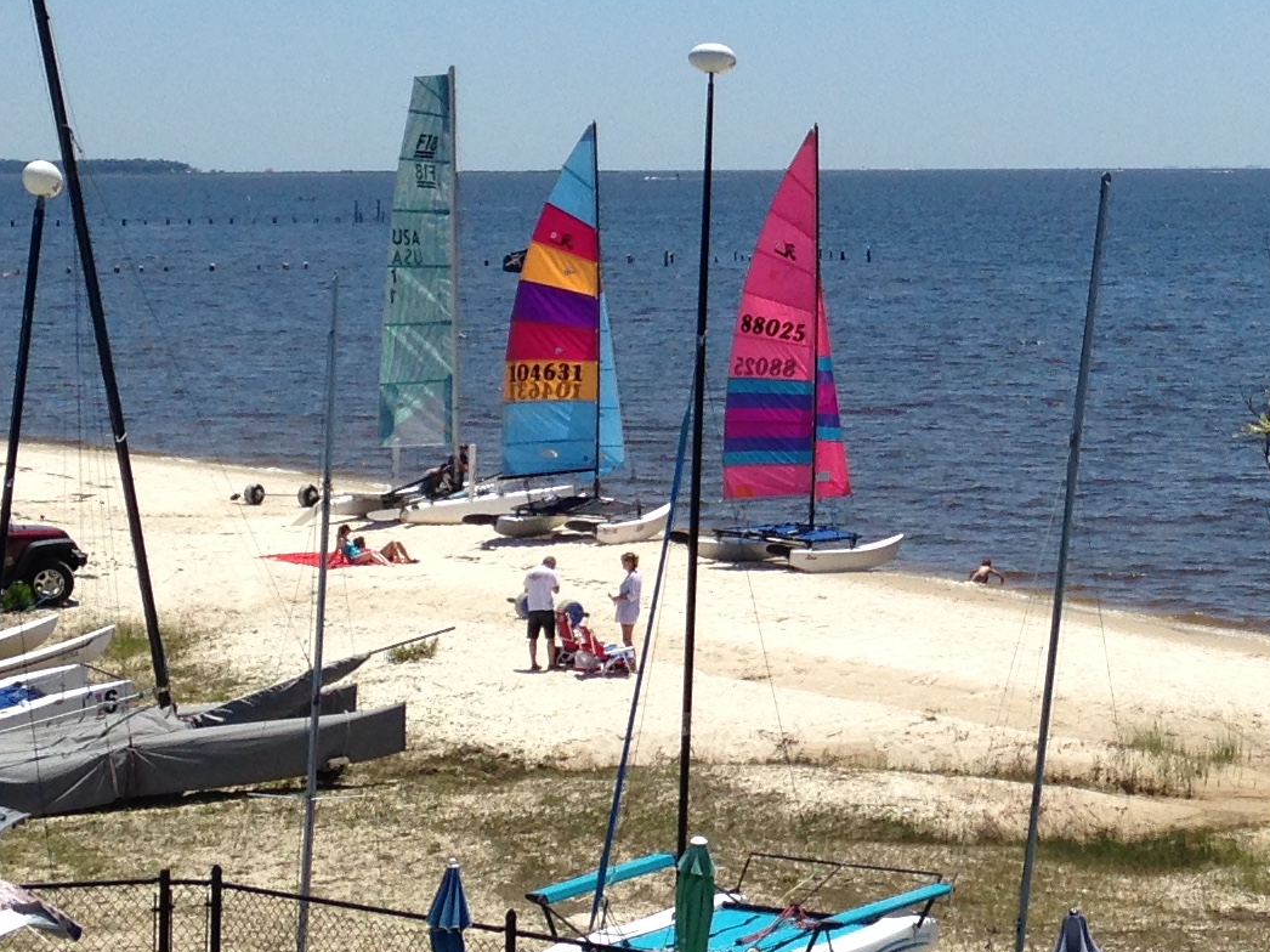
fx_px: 3778
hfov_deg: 19.0
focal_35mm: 103
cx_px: 912
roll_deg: -0.9
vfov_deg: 14.2
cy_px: 132
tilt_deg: +0.2
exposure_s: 1/2857
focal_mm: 4.12
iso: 50
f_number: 2.4
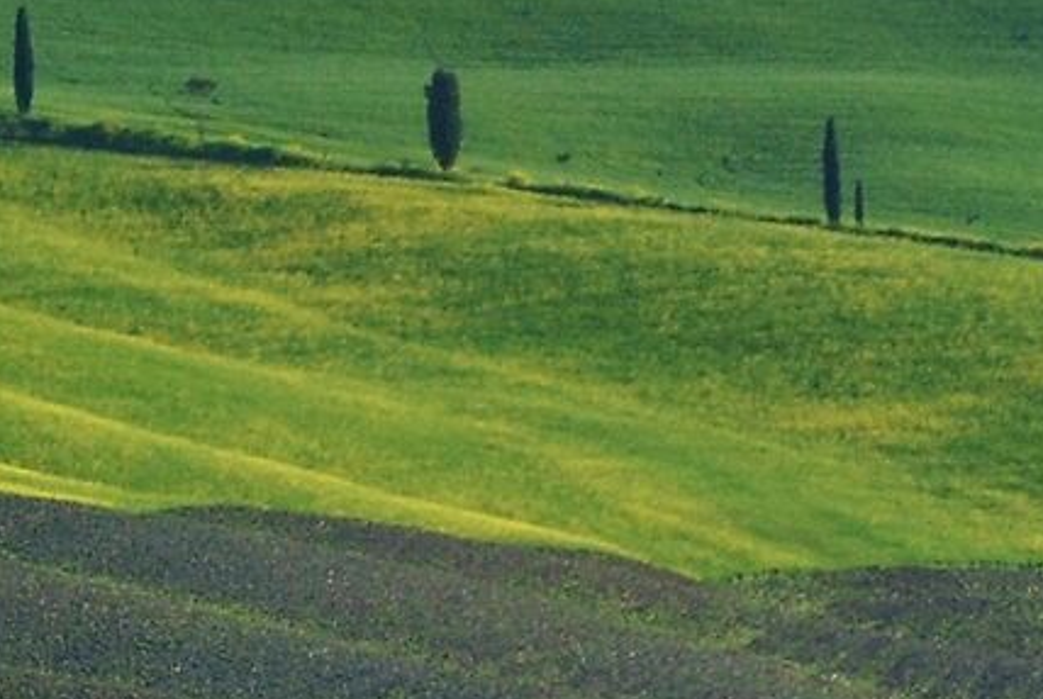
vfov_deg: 1.9
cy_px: 764
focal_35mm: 723
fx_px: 20983
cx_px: -1194
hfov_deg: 2.8
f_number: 10
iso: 200
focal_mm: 86
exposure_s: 1/250
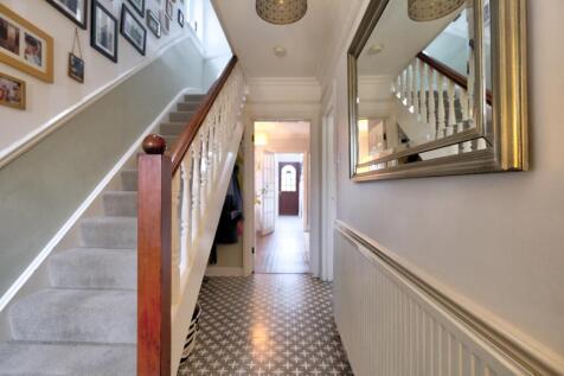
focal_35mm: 15
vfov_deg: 77.3
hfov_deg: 100.4
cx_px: 282
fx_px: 235
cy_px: 188
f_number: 4
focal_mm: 10
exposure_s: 1/15
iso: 640
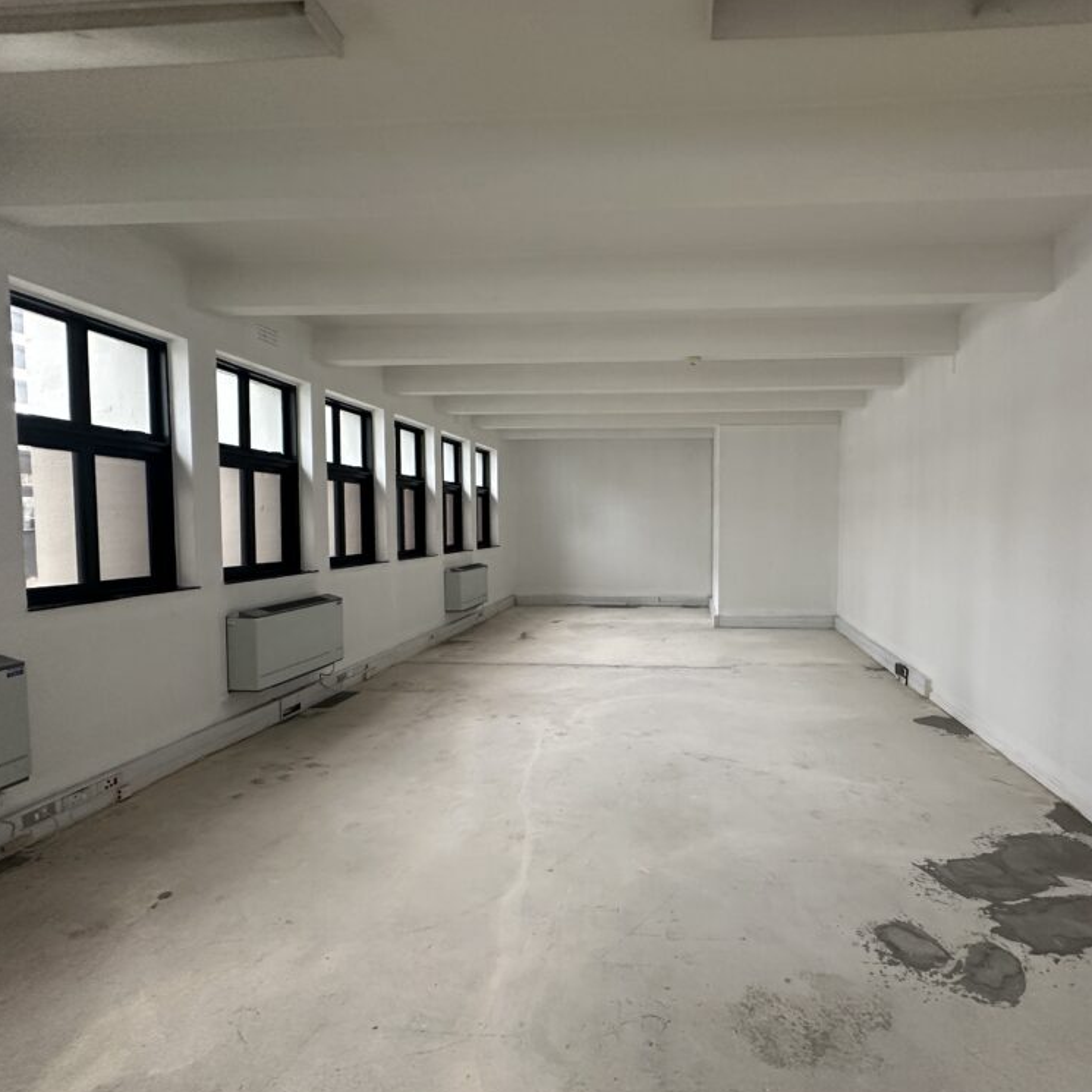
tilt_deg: -2.1
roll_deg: -0.6
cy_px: 550
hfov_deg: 83.1
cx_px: 649
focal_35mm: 17
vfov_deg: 84.0
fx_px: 607
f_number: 2.2
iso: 250
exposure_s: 1/100
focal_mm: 2.22
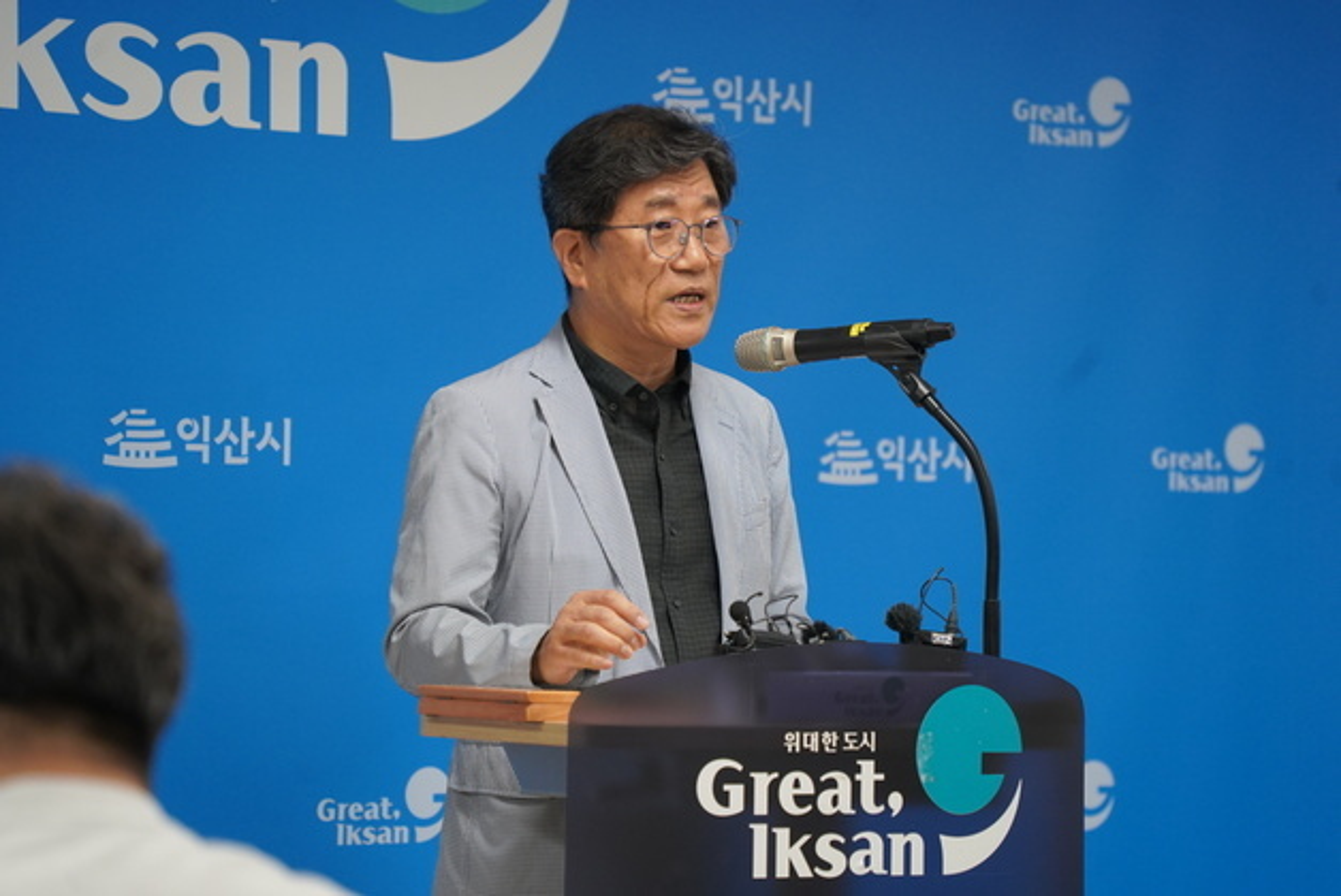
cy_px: 448
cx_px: 670
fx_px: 4959
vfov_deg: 10.3
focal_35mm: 133
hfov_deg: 15.4
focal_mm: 133
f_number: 5
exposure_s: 1/160
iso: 2500
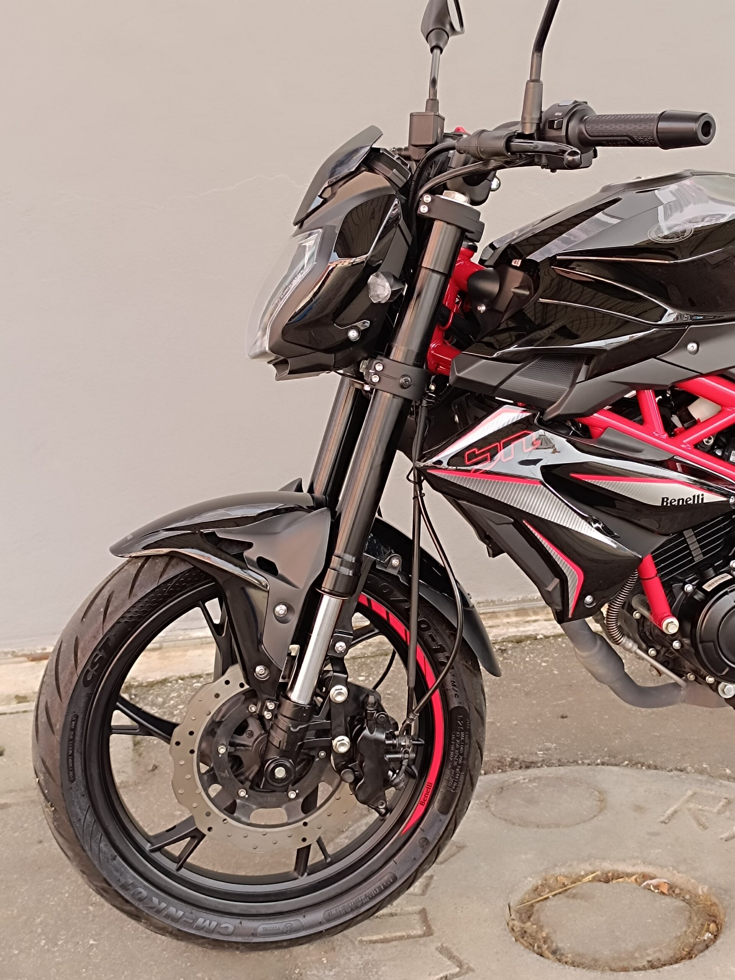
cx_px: 368
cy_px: 490
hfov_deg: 56.8
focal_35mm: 24
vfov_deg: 71.6
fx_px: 679
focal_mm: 6.14
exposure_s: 1/100
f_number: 1.65
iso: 170
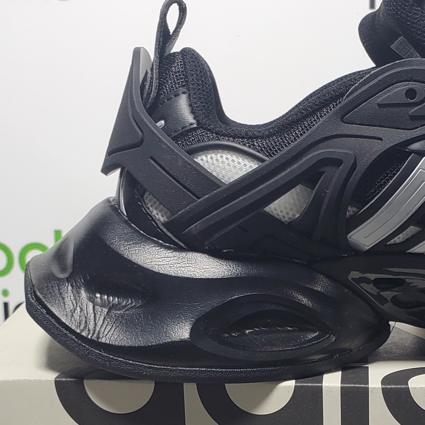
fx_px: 1070
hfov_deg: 21.6
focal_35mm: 77
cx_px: 439
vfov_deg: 21.5
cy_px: 447
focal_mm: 4.3
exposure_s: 1/170
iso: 50
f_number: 2.4
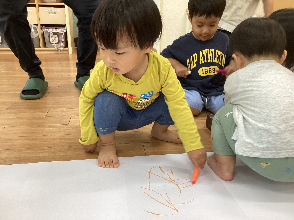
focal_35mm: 31
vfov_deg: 45.4
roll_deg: -0.7
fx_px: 263
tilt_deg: -20.1
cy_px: 110
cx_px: 147
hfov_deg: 58.4
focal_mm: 3.3
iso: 100
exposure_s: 1/60
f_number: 2.4
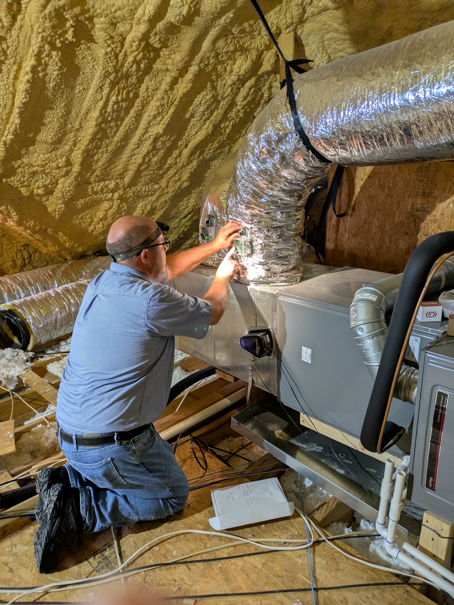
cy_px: 302
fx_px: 437
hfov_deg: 54.9
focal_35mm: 25
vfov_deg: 69.4
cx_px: 227
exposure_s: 1/30
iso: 195
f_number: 1.89
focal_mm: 5.43
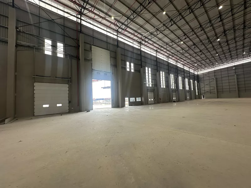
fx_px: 102
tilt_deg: +3.2
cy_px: 94
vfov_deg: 85.7
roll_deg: +2.3
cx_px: 126
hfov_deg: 102.1
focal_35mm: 14
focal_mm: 2.22
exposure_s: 1/109
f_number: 2.2
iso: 40
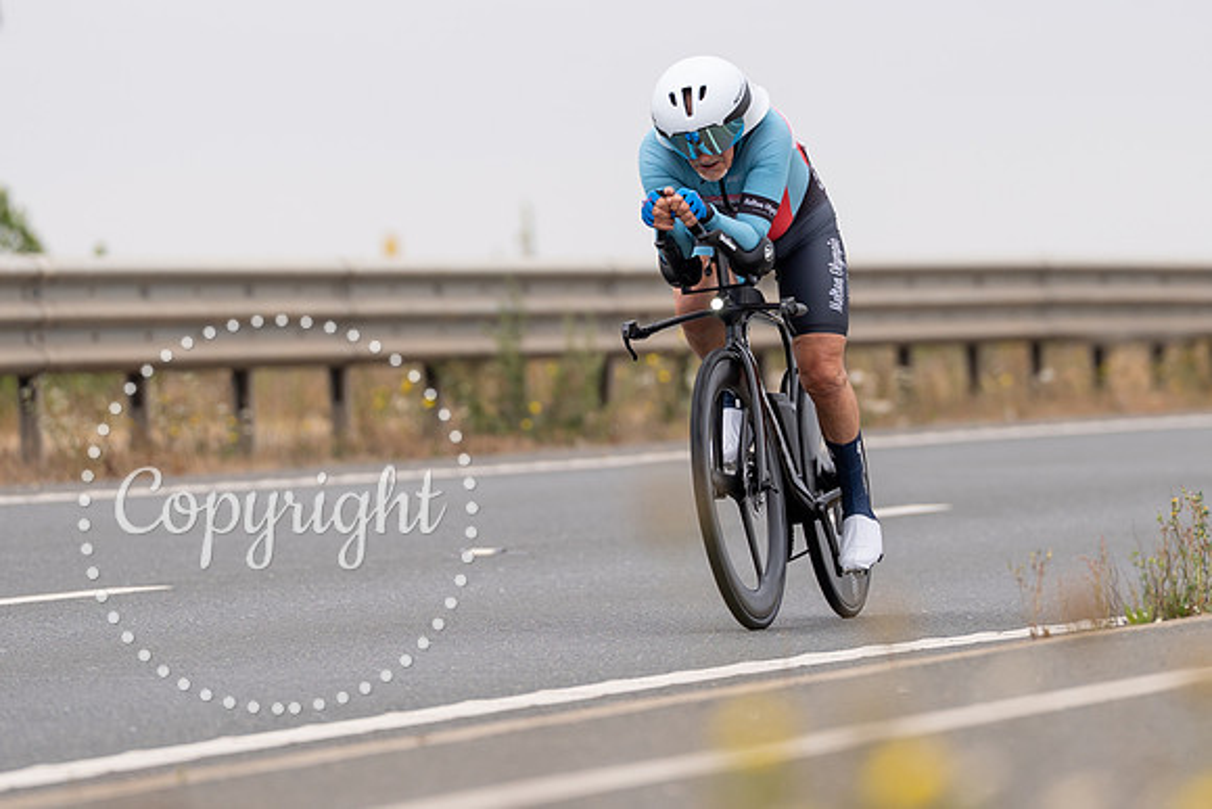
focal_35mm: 367
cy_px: 290
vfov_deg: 3.7
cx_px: 781
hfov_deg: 5.6
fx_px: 12351
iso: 100
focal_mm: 200
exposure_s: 1/800
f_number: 3.2
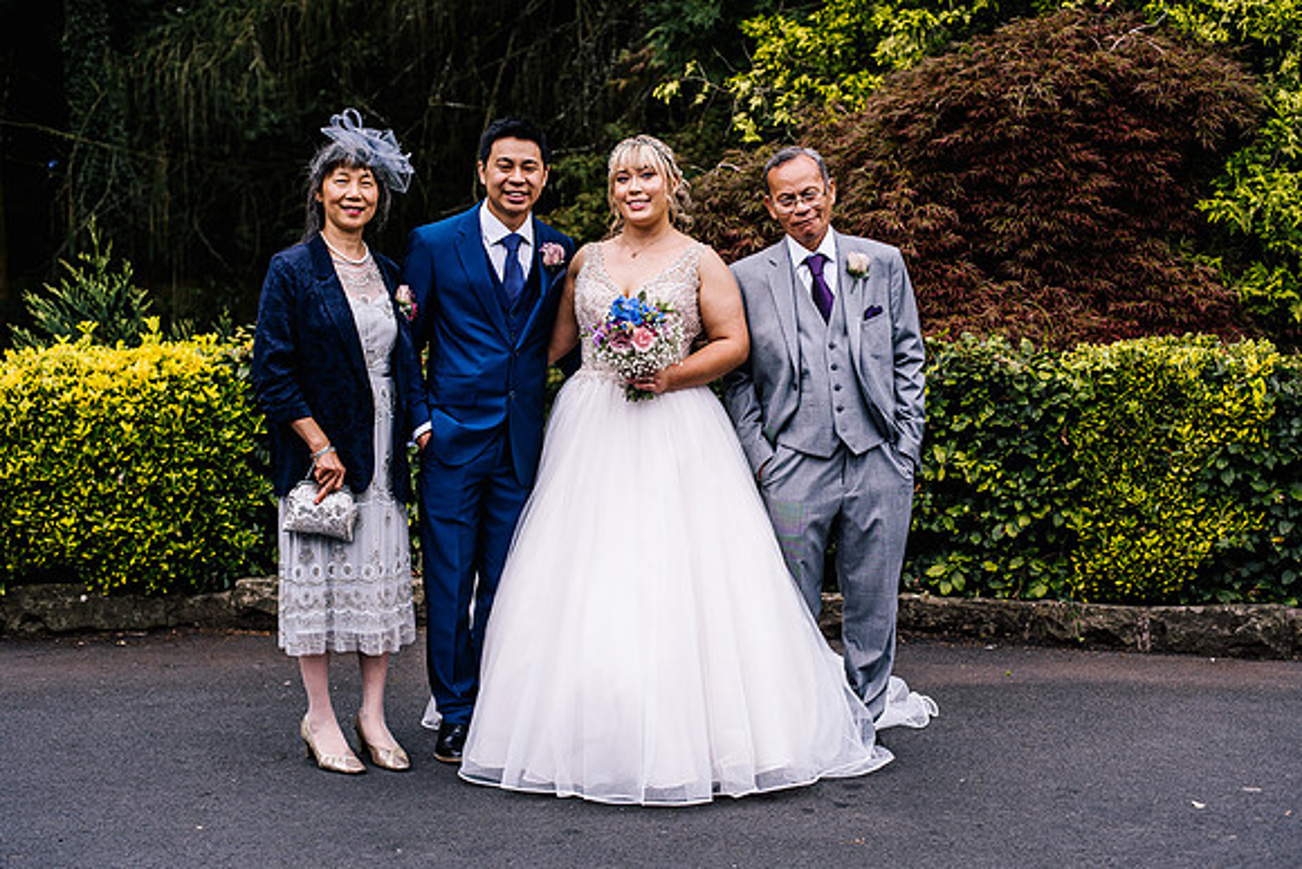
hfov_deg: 39.6
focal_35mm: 50
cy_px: 434
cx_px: 651
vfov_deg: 27.0
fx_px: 1809
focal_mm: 50
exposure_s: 1/500
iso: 160
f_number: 4
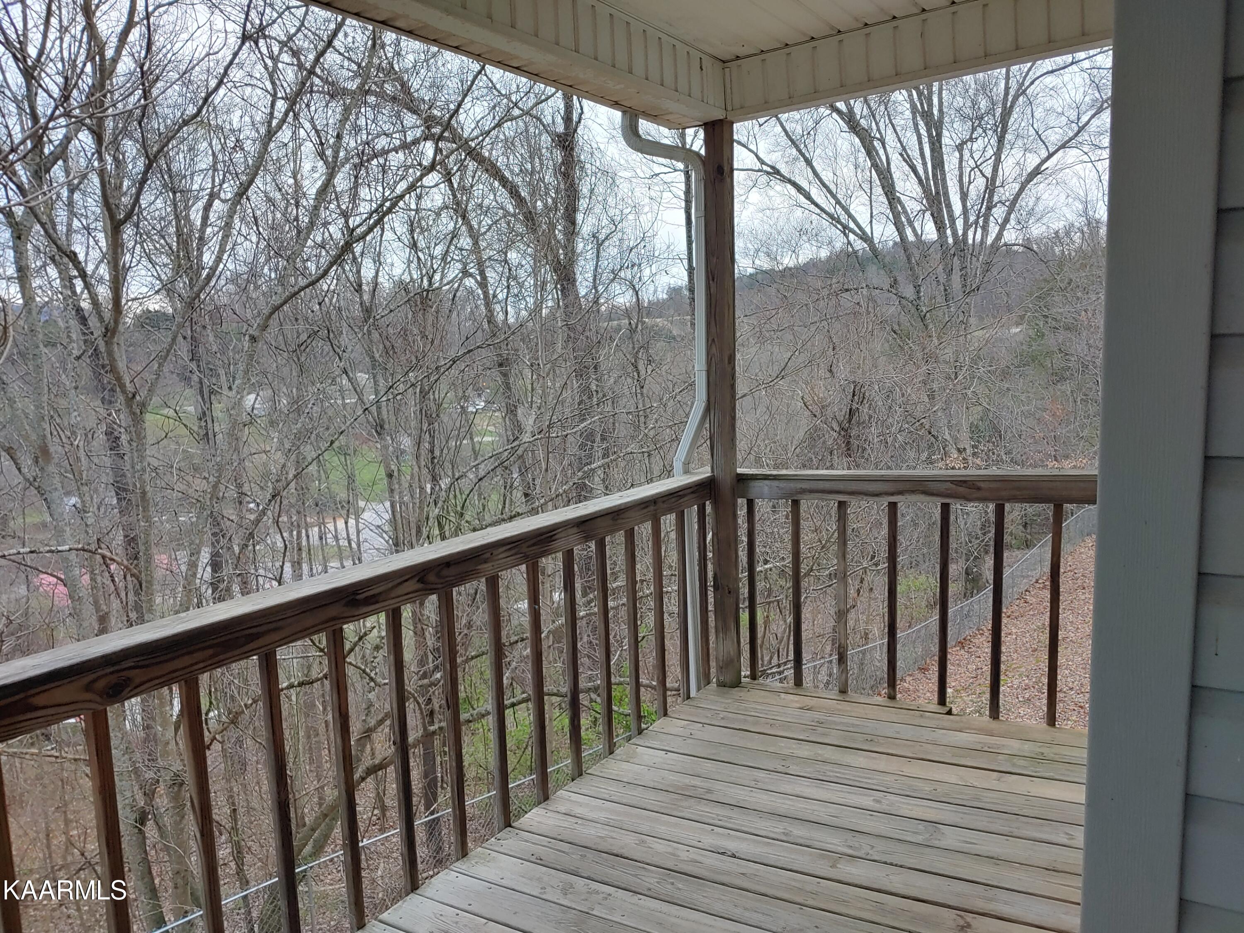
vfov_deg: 54.9
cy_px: 466
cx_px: 622
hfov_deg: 69.4
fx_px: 898
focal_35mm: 25
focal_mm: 4.23
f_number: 1.5
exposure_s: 1/120
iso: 100
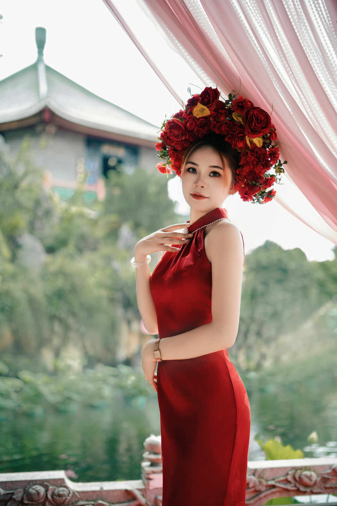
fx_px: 702
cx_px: 168
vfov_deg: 39.6
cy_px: 253
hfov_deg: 27.0
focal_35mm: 50
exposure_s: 1/200
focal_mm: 50
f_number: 1.8
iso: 100
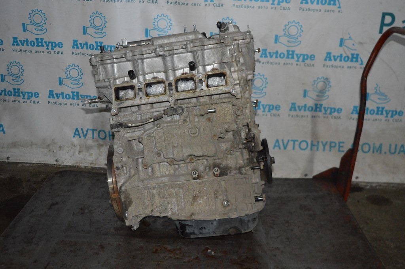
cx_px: 202
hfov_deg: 49.6
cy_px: 134
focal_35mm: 39
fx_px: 438
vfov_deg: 34.2
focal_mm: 26
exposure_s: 1/60
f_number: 4
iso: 2800
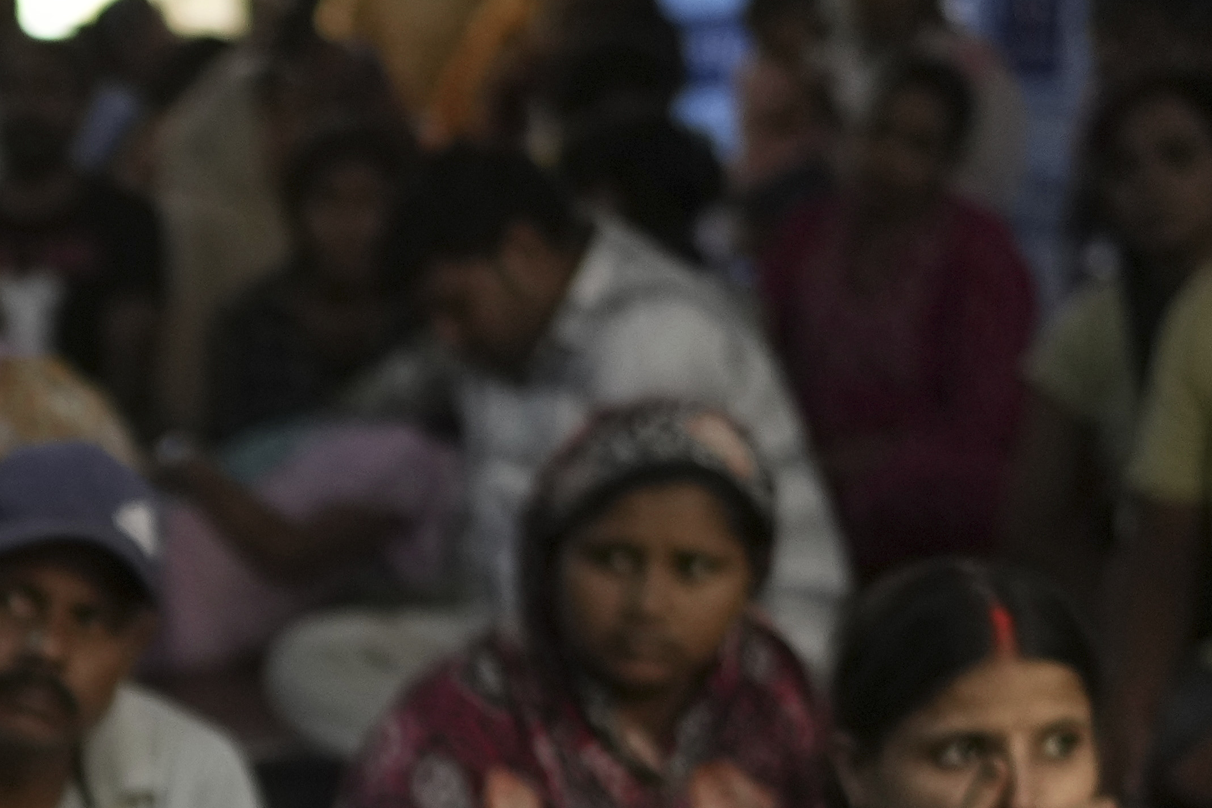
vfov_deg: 9.3
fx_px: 4780
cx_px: -733
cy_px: 1308
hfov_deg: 13.4
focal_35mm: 142
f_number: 1.4
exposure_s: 1/400
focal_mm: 35
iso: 1000
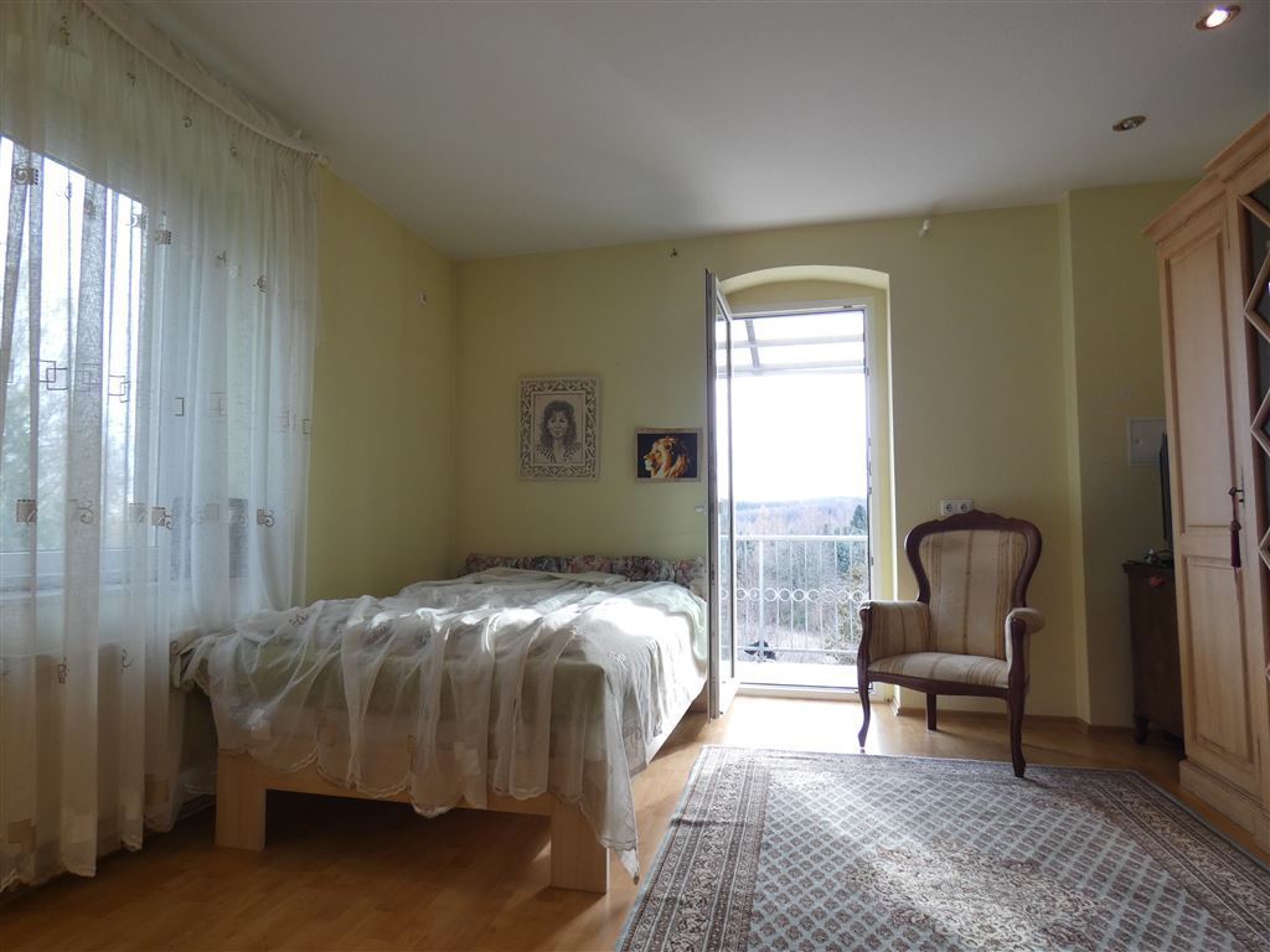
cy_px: 476
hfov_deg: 81.7
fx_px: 734
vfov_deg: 66.0
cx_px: 635
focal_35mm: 20
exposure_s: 1/60
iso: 100
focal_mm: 3.6
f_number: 2.8
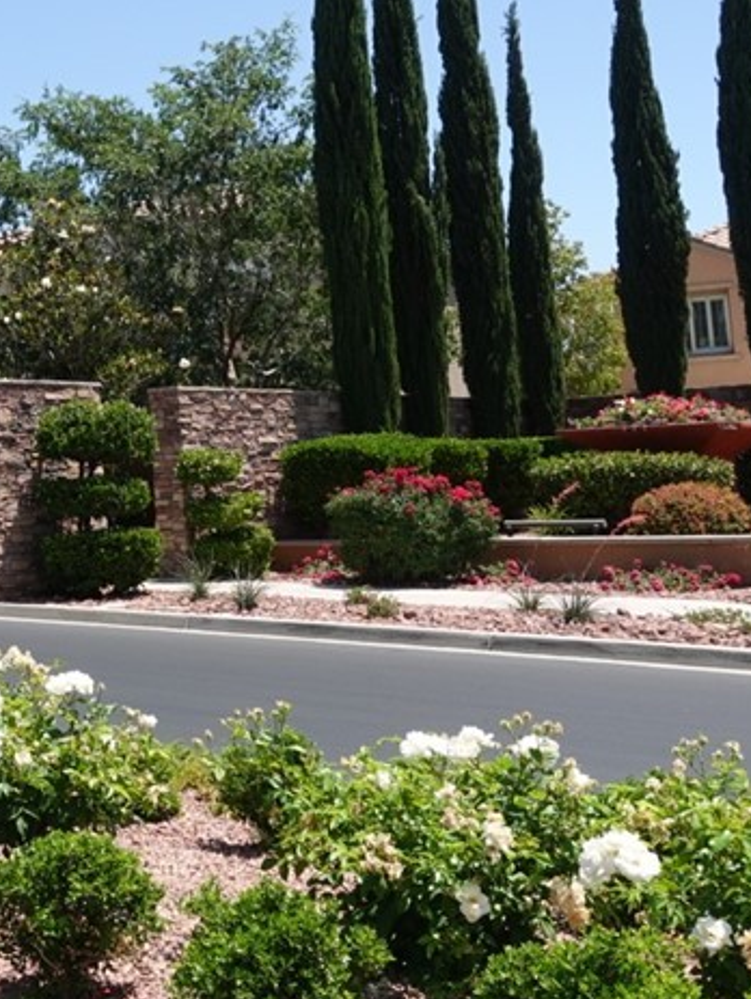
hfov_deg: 25.1
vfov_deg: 35.1
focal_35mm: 54
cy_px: 315
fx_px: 1560
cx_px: -86
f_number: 5.6
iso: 125
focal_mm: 9.4
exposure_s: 1/400
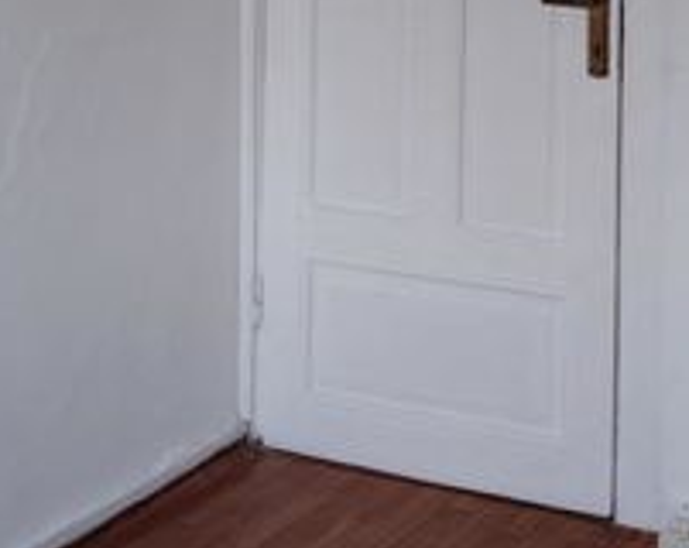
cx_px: 732
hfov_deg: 19.3
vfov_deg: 14.8
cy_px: -274
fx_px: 1954
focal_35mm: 96
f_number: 1.8
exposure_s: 1/100
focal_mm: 4.22
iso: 455
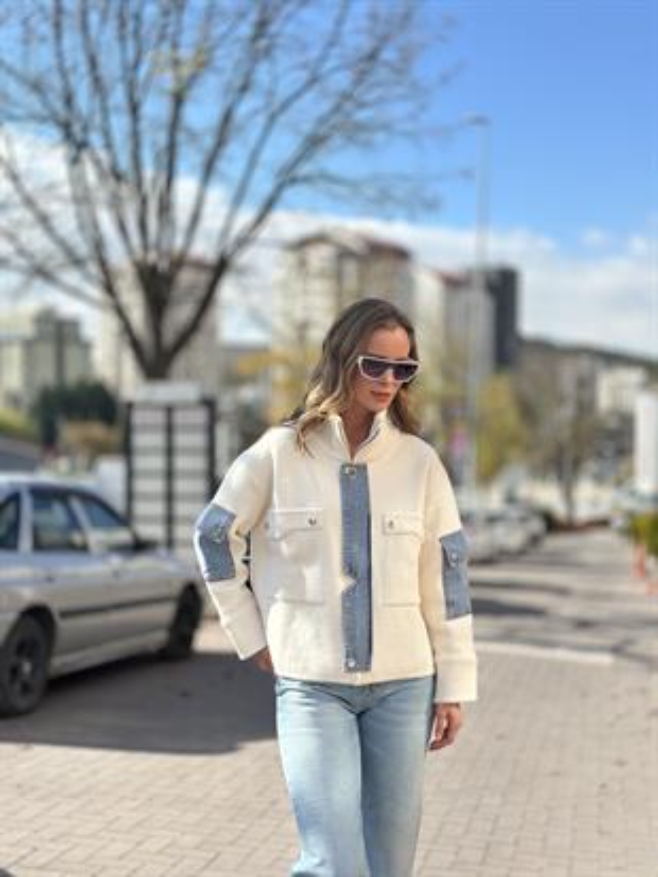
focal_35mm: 48
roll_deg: -0.6
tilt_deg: -0.8
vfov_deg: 39.6
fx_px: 1216
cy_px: 438
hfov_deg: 30.3
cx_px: 329
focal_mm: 6.86
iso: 100
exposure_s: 1/4785
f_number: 1.78
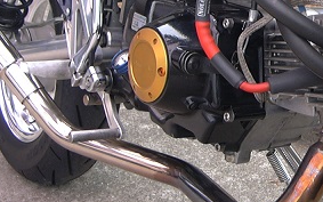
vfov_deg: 15.3
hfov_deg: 23.7
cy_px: 14
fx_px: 740
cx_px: 313
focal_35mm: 84
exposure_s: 1/65.4
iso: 100
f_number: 2.8
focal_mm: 5.4
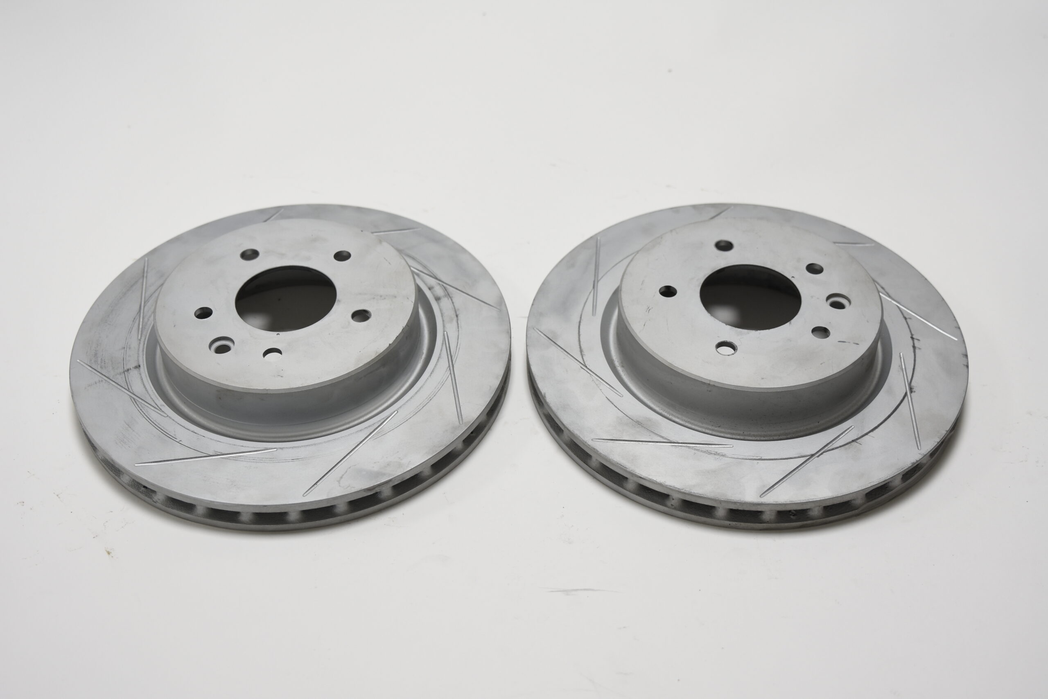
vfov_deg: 30.9
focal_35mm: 44
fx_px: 1267
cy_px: 350
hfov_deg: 45.0
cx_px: 524
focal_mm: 29
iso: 320
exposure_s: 1/100
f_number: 2.8
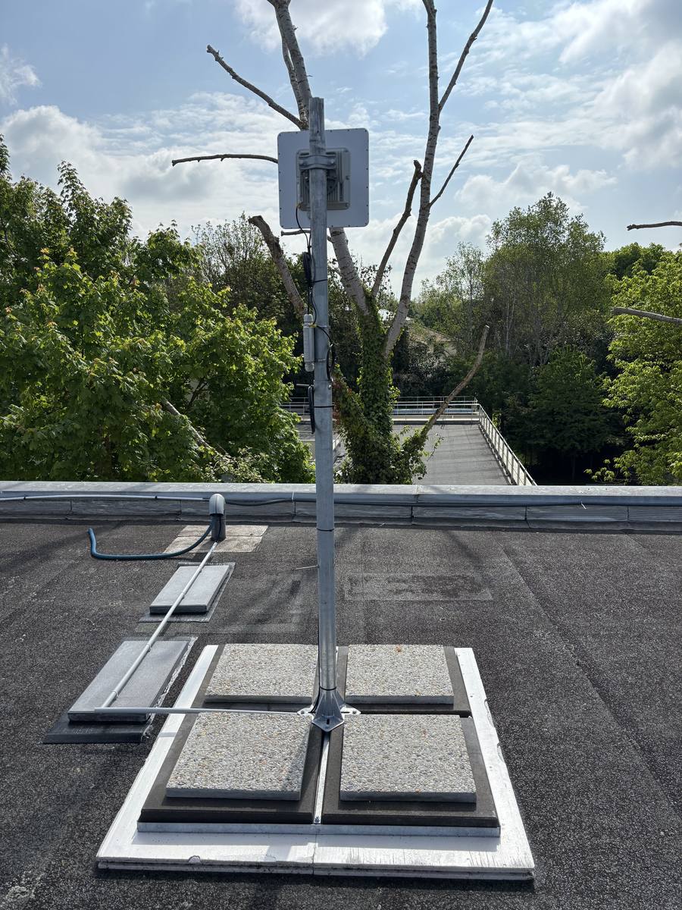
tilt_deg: -11.2
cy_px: 455
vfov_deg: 67.3
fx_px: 683
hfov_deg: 53.1
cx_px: 341
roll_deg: +0.3
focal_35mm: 26
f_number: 1.6
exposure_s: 1/6329
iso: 50
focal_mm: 5.96
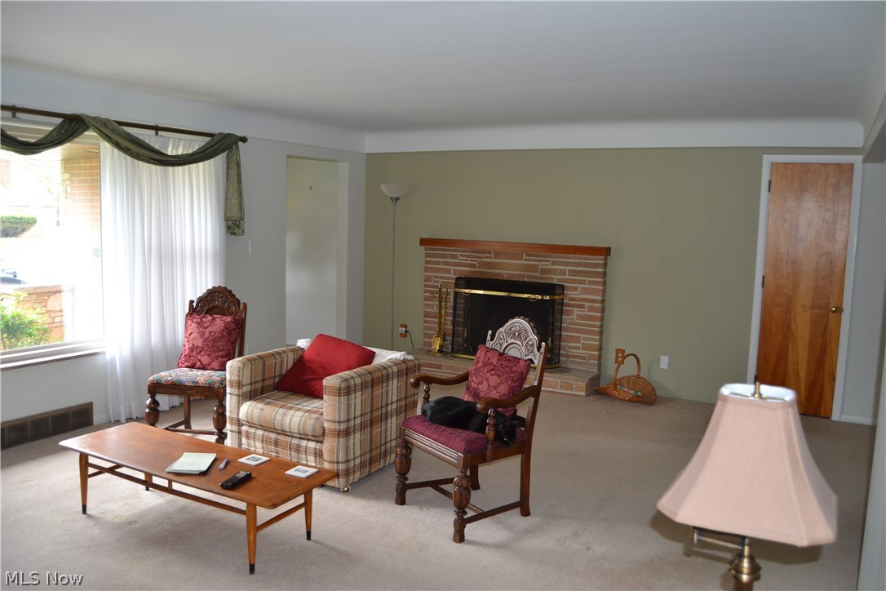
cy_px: 296
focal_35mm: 27
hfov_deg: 67.4
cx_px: 443
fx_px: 664
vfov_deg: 47.9
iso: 400
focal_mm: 18
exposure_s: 1/60
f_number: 3.5
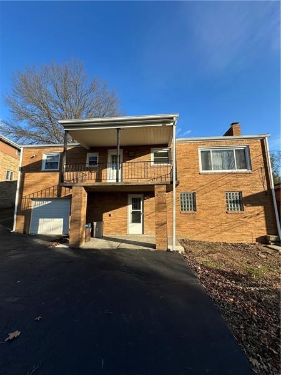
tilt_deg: +8.8
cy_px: 188
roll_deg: +0.7
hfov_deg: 85.7
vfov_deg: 102.1
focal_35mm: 14
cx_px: 140
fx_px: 152
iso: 40
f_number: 2.2
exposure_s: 1/895
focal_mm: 2.22
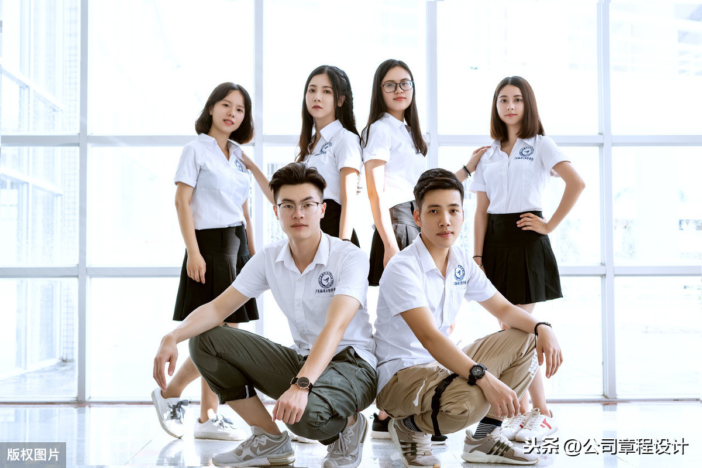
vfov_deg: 27.0
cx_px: 351
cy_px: 234
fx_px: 975
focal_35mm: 50
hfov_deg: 39.6
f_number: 4
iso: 100
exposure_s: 1/160
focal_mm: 50
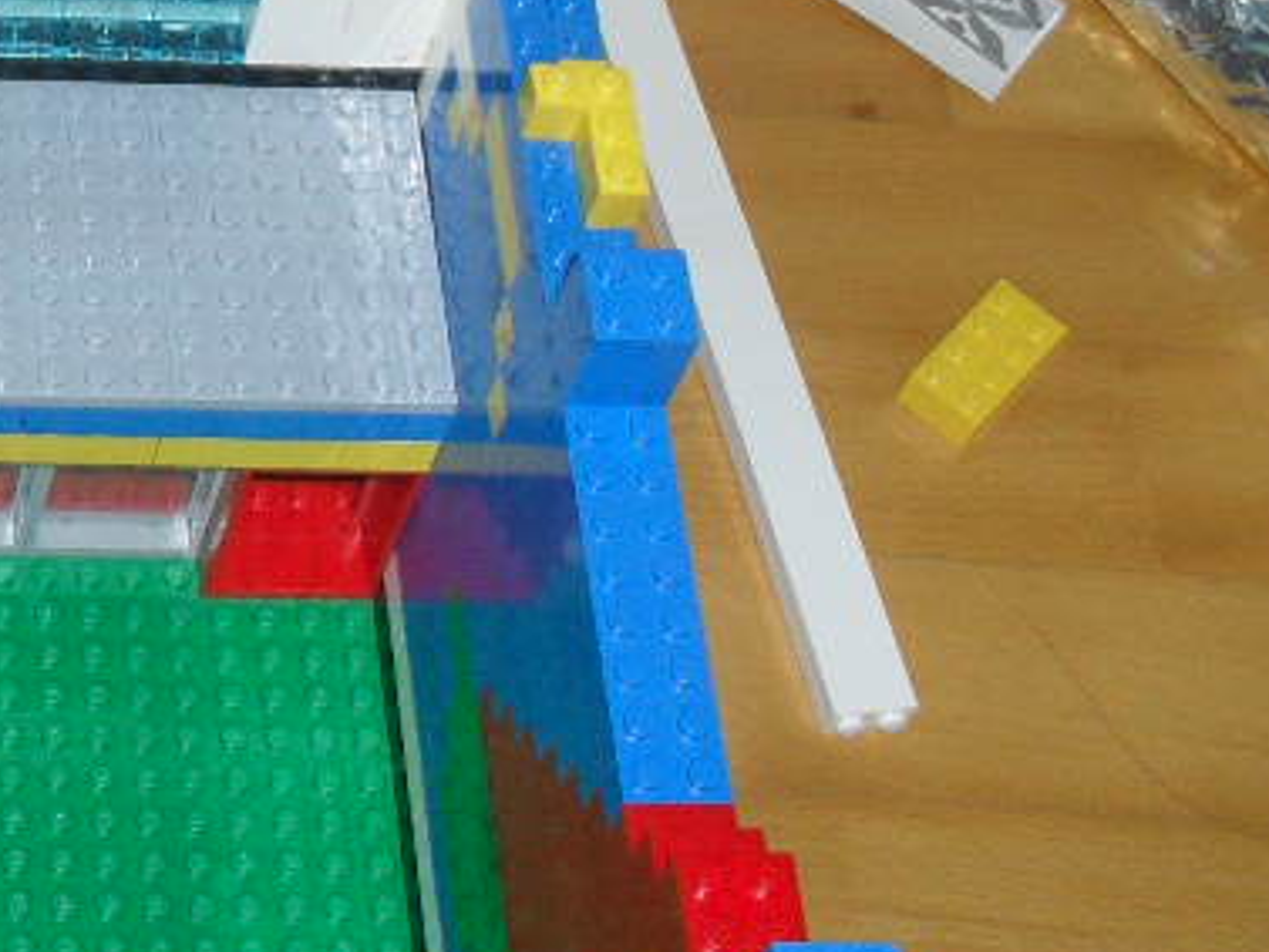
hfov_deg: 19.0
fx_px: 3484
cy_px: -128
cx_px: -401
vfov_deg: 15.1
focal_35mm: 95
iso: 200
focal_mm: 6.3
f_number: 3.2
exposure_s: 1/45
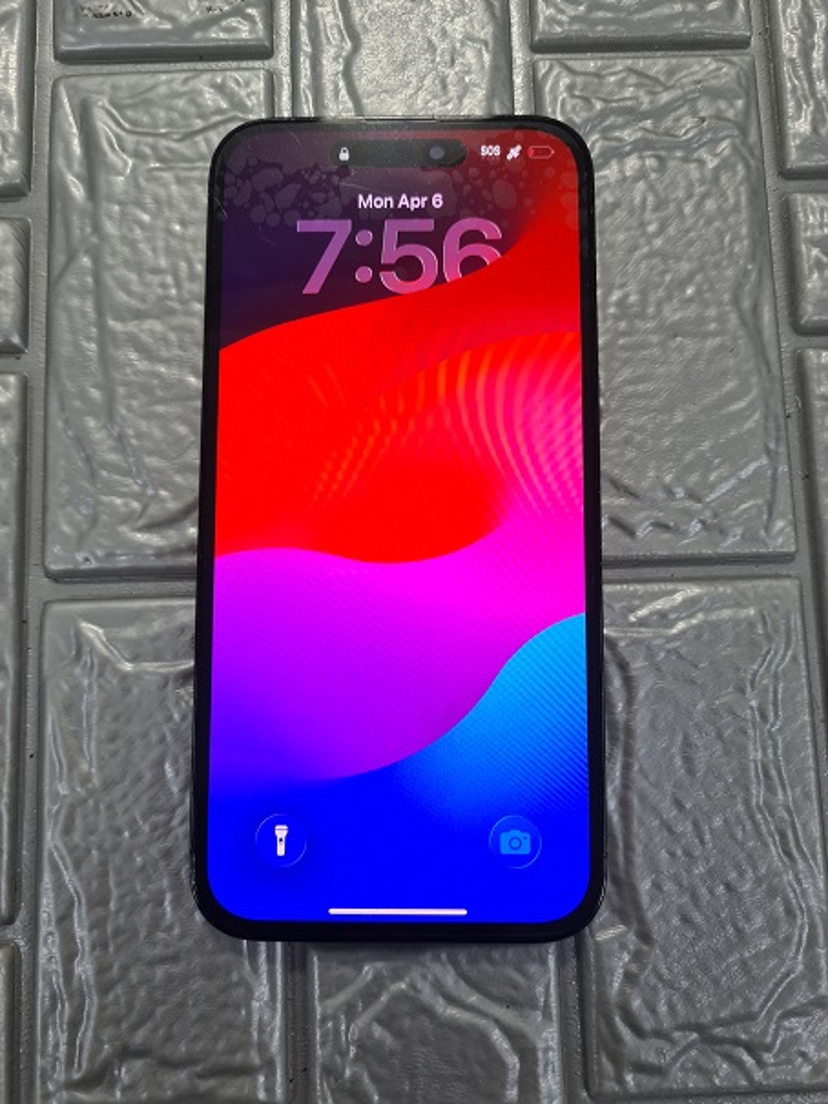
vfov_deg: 67.3
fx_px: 829
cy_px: 552
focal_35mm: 26
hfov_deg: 53.1
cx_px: 414
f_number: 1.8
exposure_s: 1/120
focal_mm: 5.4
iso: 50
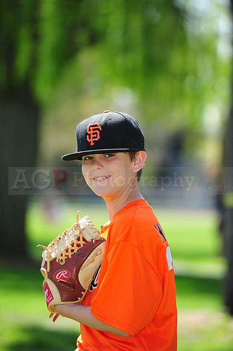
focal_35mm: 200
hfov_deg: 6.9
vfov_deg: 10.3
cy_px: 176
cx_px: 116
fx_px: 1944
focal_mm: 200
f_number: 4.5
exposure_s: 1/500
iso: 200
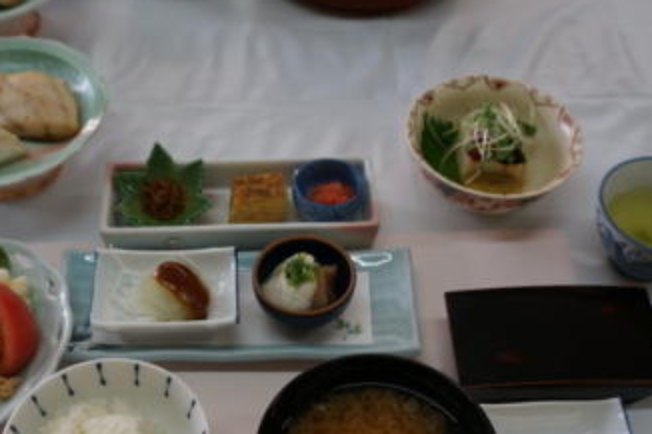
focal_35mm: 47
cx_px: 274
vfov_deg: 27.8
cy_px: 371
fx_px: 849
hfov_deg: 41.9
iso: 320
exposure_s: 1/60
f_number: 4
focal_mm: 17
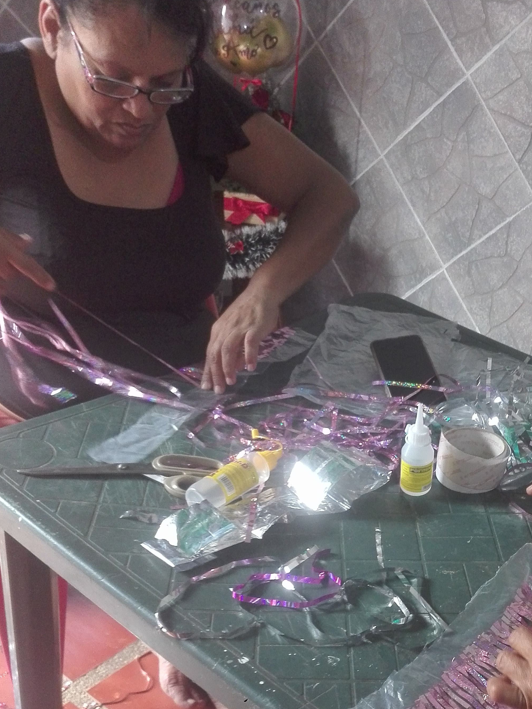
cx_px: 395
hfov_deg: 33.7
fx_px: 861
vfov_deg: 43.6
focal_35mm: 42
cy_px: 519
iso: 280
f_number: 2
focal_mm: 3.79
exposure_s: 1/33
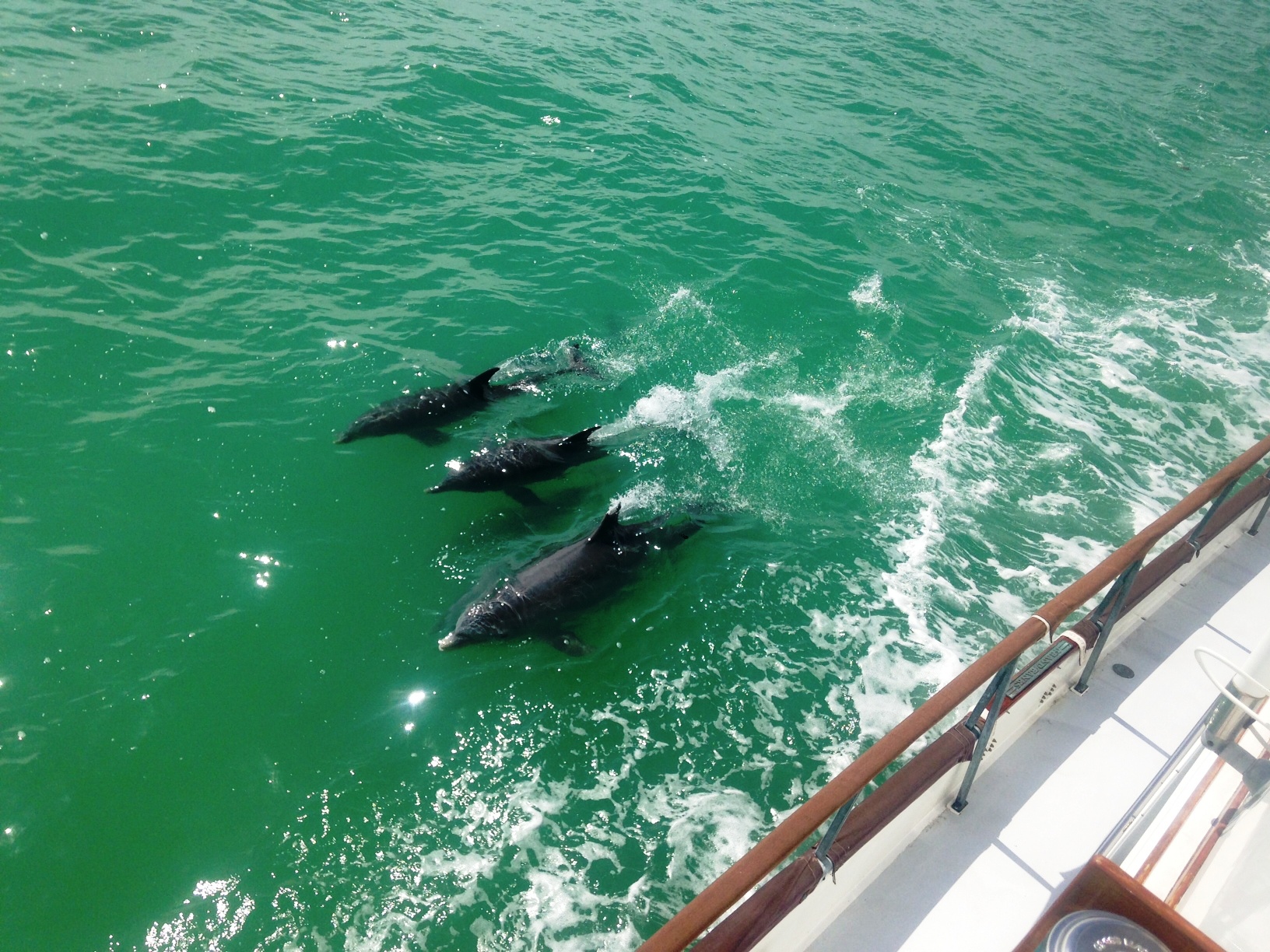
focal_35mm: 33
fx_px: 1211
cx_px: 635
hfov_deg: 55.4
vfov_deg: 42.9
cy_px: 476
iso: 50
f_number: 2.4
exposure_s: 1/3195
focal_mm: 4.12
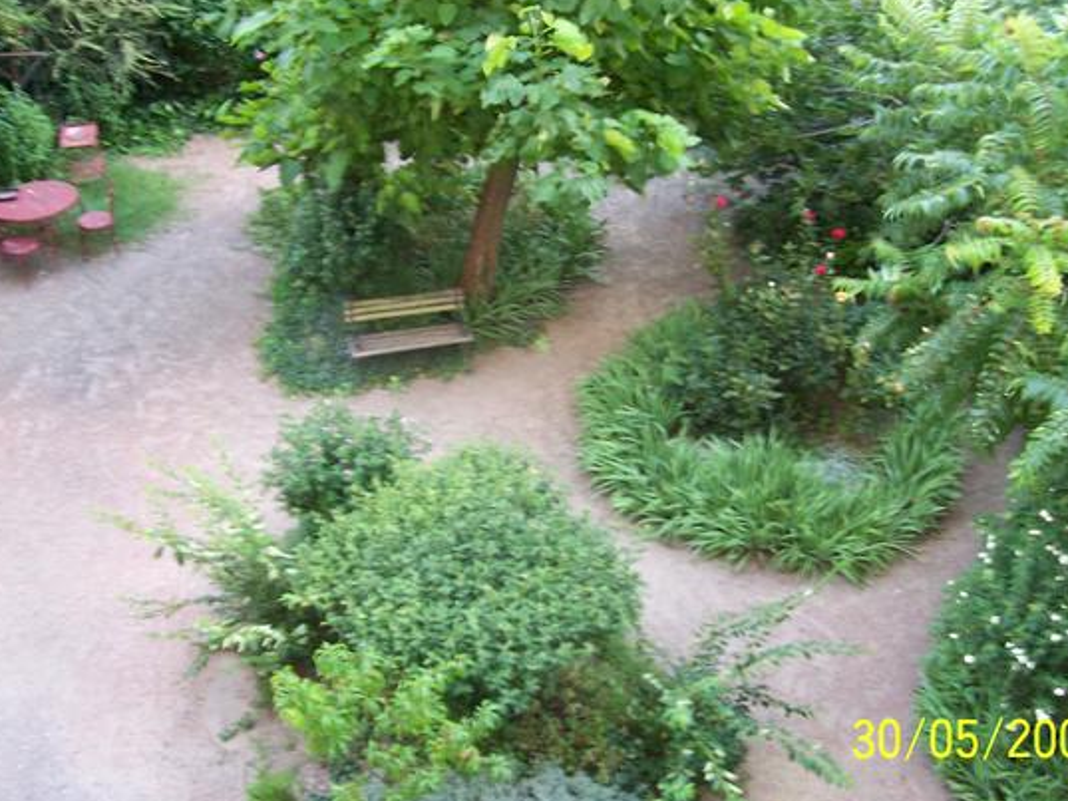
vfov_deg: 37.7
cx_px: 583
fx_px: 1173
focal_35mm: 38
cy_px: 403
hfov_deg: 48.9
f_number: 2.7
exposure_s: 1/10
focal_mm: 5.6
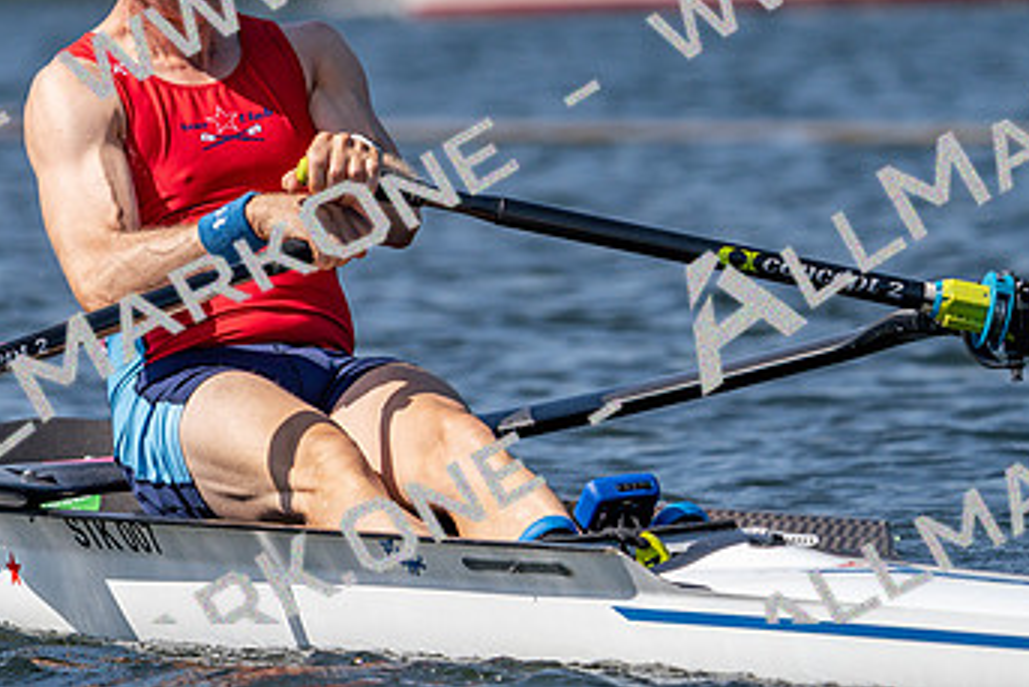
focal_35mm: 522
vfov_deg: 2.6
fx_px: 14926
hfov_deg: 3.9
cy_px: 110
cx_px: 429
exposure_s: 1/2000
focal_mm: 309
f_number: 6.3
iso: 200
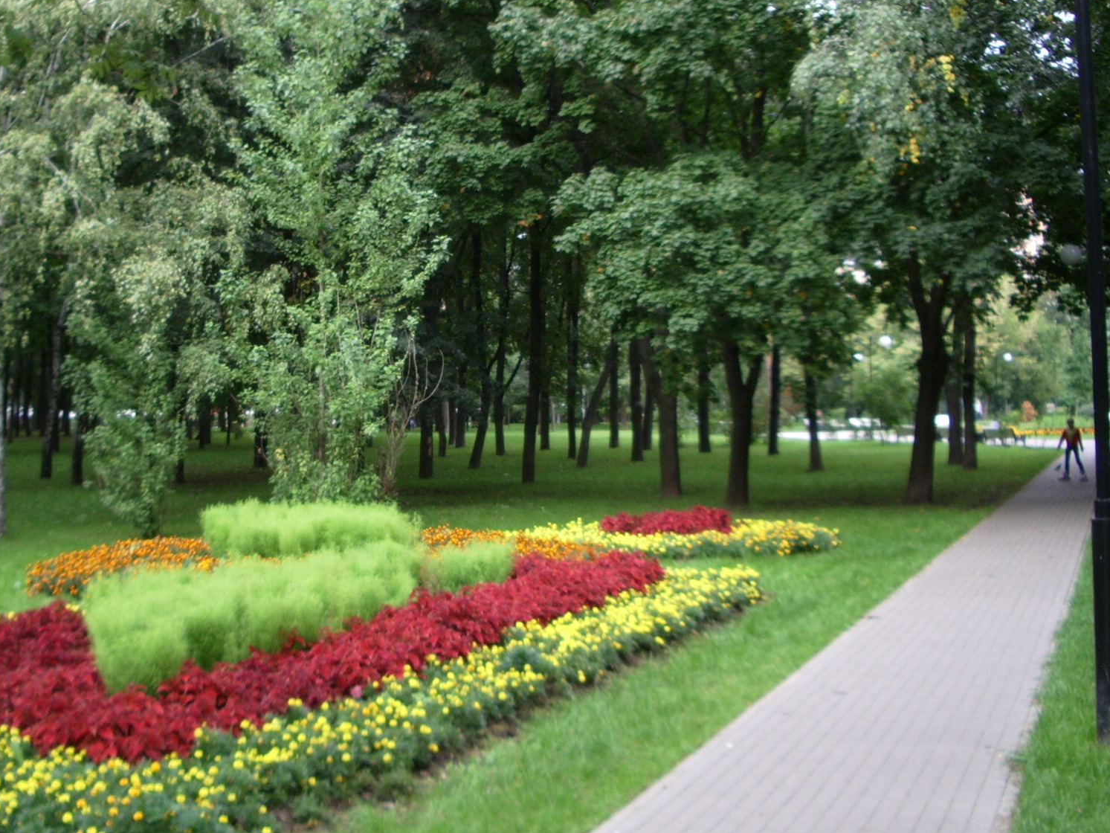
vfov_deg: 30.2
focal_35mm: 48
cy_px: 348
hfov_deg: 39.4
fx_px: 1539
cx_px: 408
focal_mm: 5.8
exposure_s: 1/100
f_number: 2.6
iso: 100
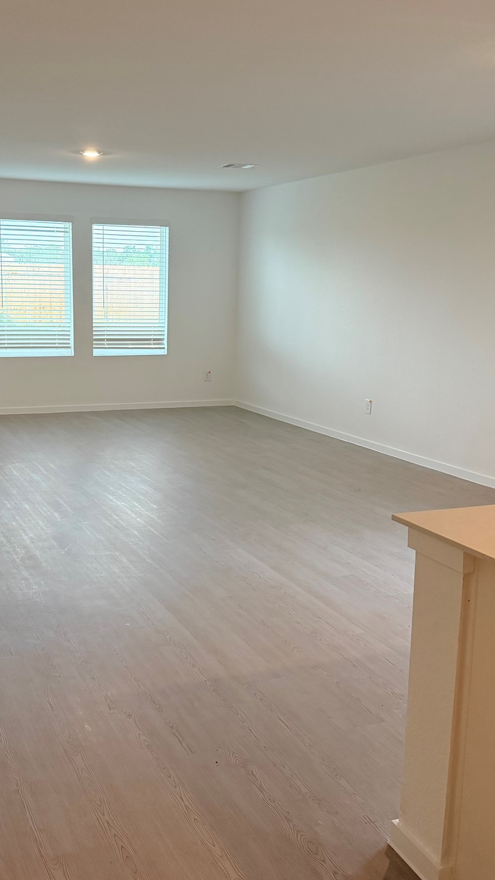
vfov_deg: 54.0
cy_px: 433
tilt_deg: -9.3
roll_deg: -0.4
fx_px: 863
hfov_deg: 31.8
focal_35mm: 37
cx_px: 173
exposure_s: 1/132
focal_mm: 6.76
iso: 200
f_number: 1.78
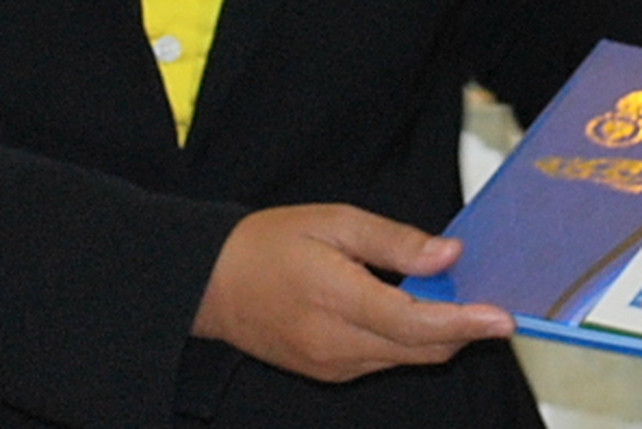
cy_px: -245
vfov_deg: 3.9
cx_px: 657
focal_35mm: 353
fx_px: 6301
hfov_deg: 5.8
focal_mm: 36
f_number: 5.3
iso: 400
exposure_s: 1/25
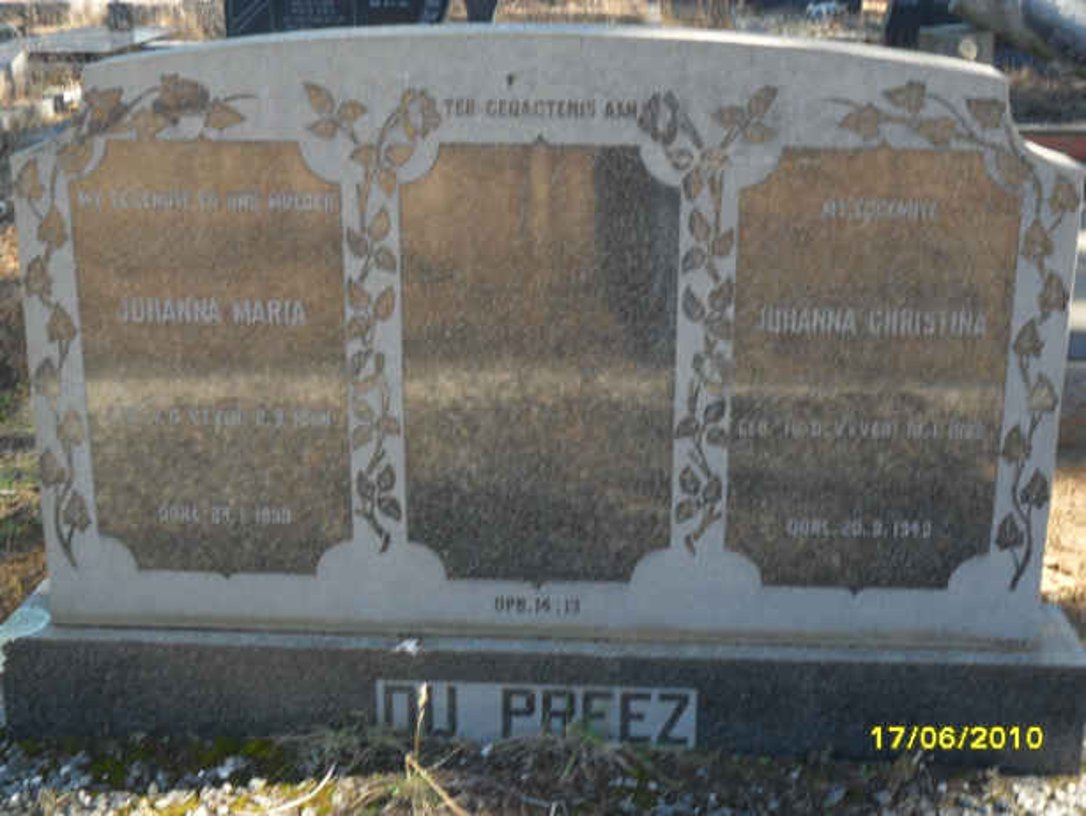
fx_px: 1632
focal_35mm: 52
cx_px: 543
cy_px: 408
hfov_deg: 36.8
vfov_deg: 28.1
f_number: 5
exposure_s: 1/60
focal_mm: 9.3
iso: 100
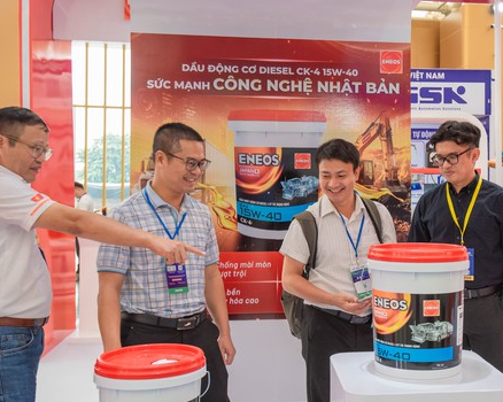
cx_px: 355
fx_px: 714
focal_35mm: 48
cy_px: 177
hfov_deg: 38.1
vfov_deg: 31.4
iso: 1000
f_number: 4
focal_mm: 35
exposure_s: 1/320
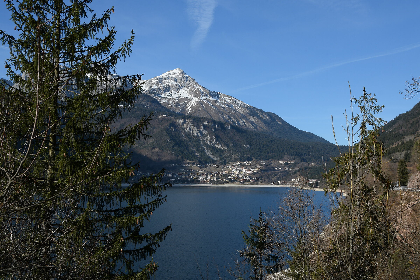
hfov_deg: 46.4
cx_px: 210
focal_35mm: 42
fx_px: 490
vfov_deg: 31.9
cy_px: 140
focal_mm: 28
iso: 100
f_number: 10
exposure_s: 1/200
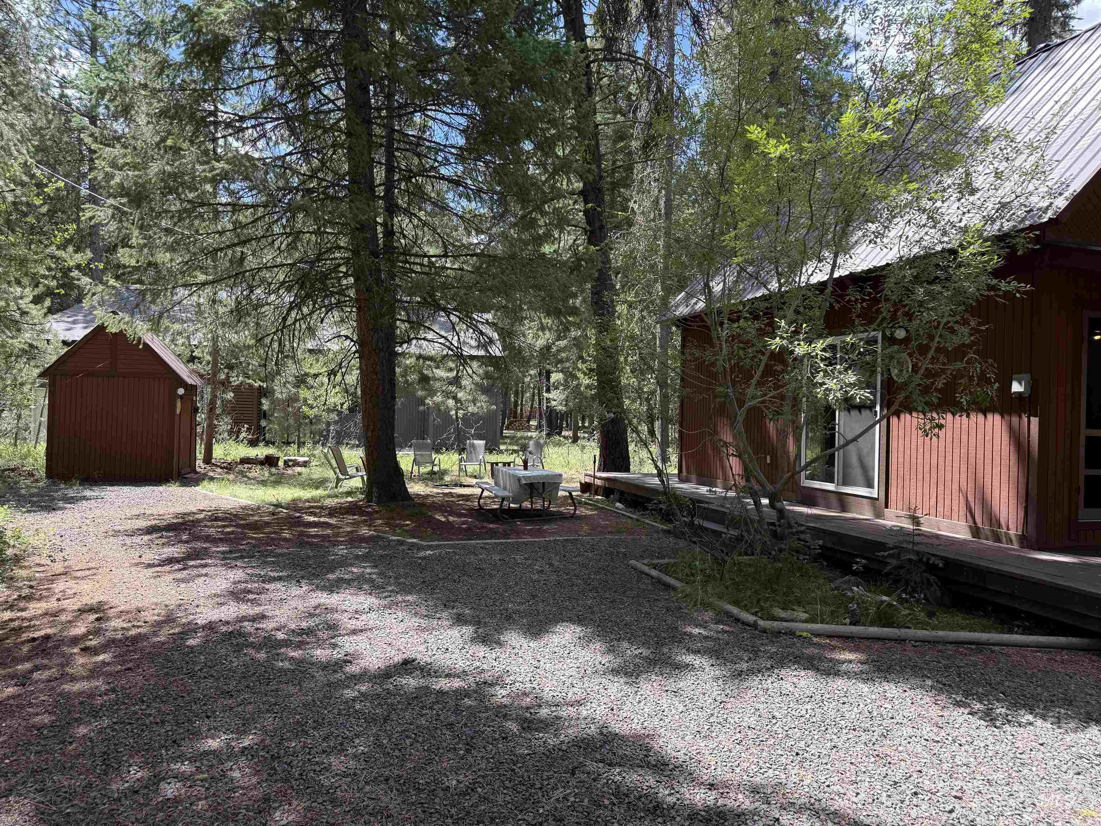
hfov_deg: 71.6
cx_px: 550
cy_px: 413
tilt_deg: +0.0
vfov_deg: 56.8
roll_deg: -0.8
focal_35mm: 24
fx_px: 763
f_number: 1.78
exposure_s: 1/695
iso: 80
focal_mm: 6.76
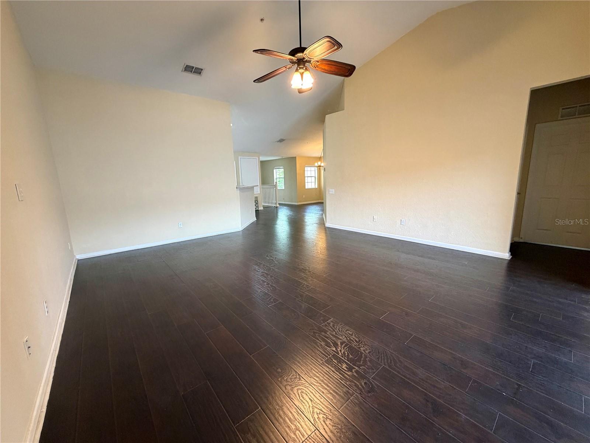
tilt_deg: -10.5
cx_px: 295
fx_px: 239
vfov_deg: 85.7
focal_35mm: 14
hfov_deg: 102.1
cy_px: 222
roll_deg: +2.0
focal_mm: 2.22
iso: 250
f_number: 2.2
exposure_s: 1/60
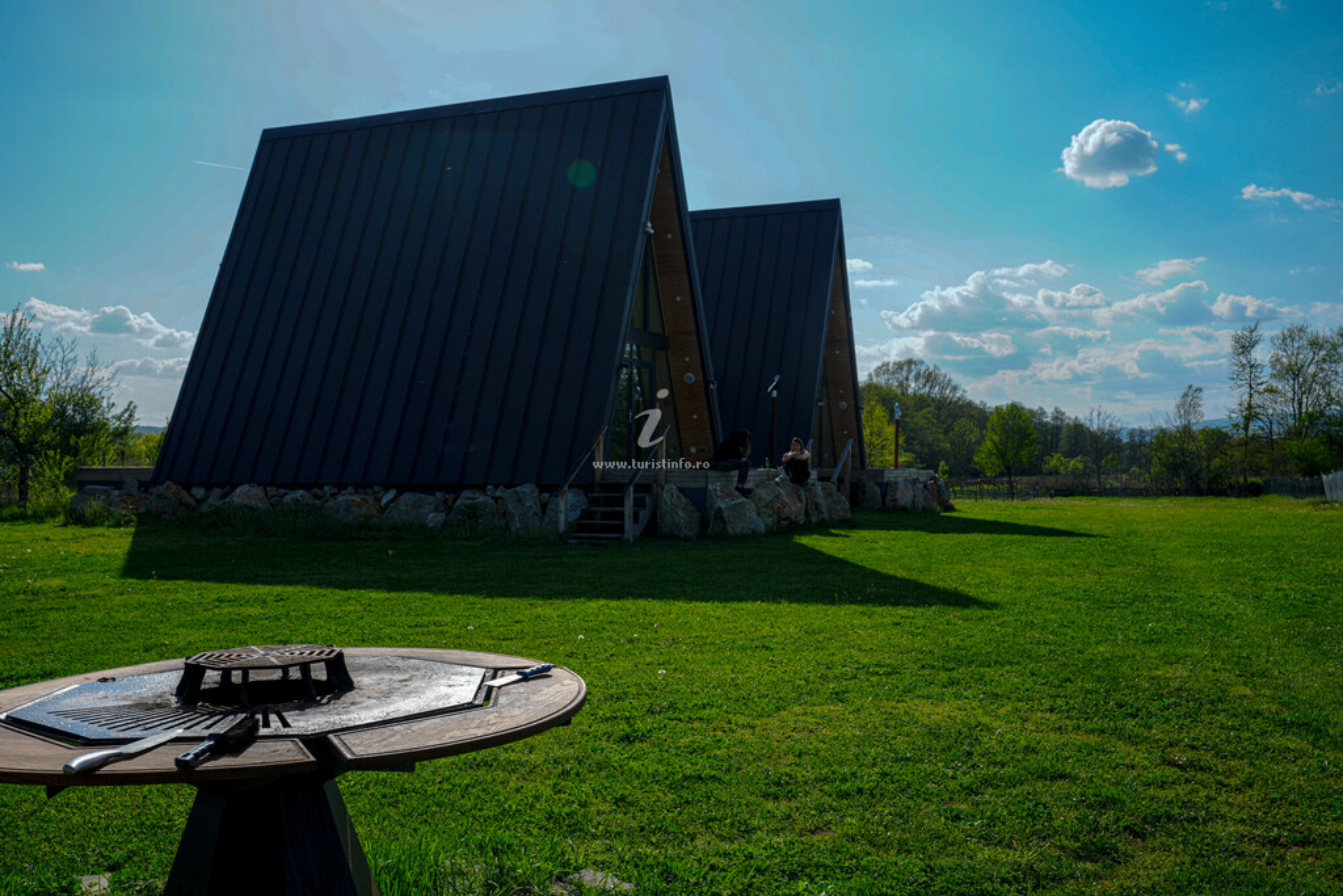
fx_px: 1194
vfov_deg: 41.1
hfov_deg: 58.7
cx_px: 672
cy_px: 448
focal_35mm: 32
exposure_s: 1/160
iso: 100
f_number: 10
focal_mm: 32
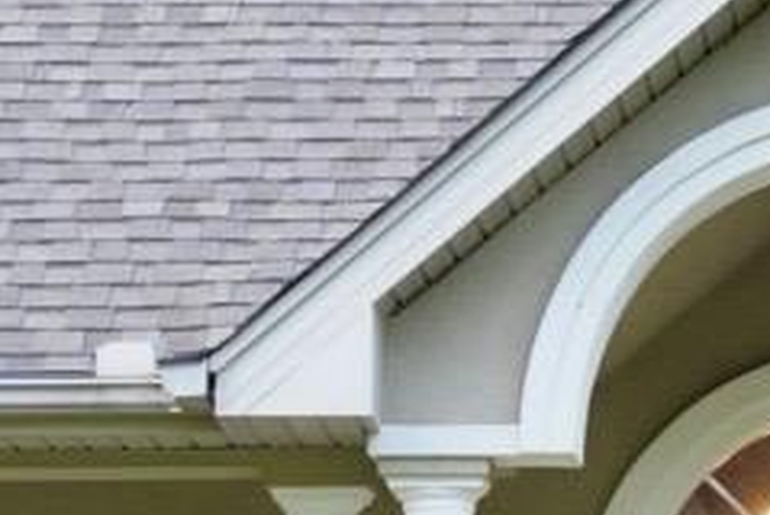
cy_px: 528
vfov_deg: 5.1
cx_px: 818
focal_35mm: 270
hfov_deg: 7.6
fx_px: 5782
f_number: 2.8
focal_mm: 40
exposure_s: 1/500
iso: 2000
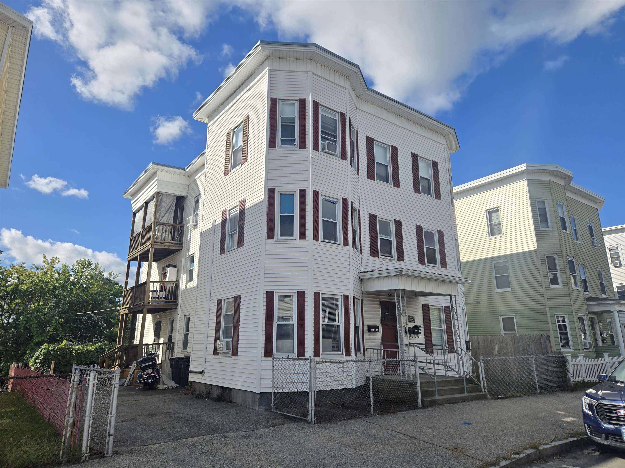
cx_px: 312
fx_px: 415
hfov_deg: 73.9
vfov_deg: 58.9
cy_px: 234
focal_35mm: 23
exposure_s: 1/3168
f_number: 1.8
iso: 25
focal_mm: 5.4
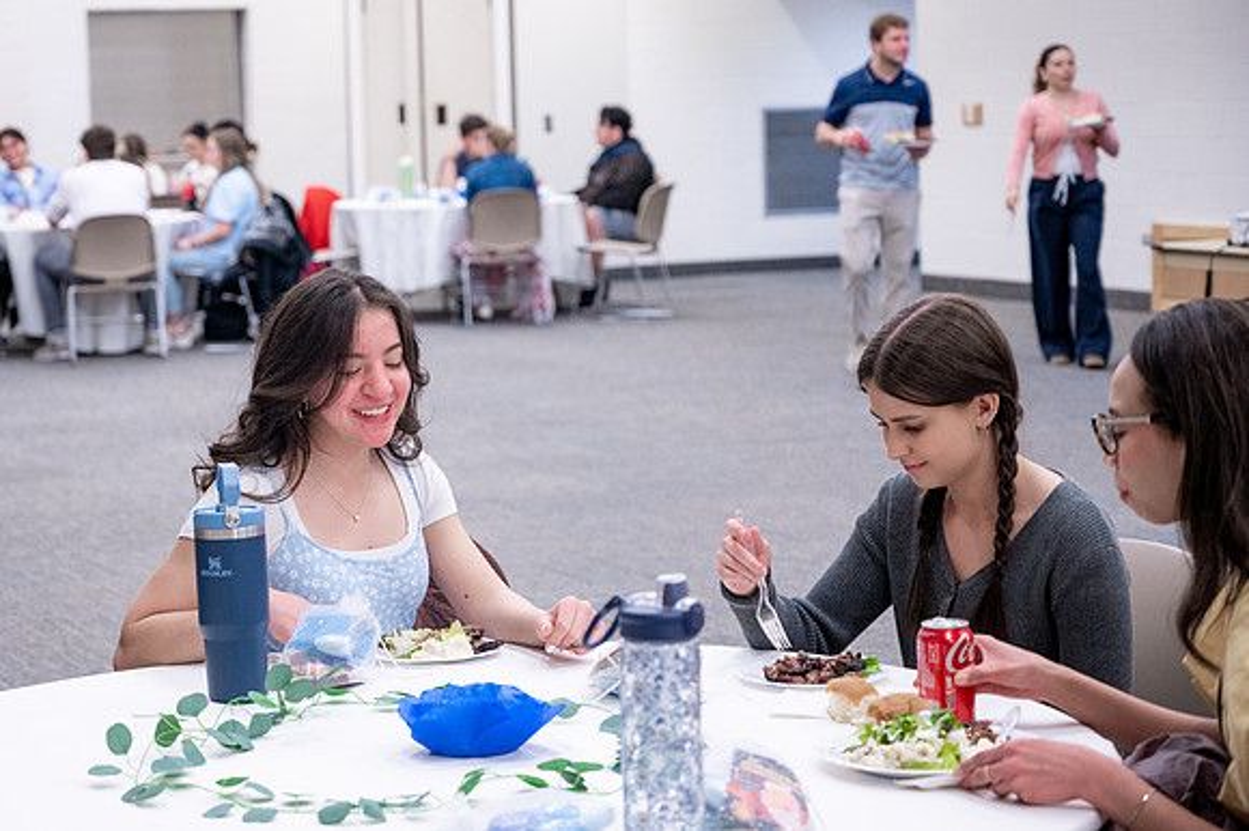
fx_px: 3063
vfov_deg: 15.4
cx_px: 477
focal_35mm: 88
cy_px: 307
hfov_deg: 23.0
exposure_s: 1/200
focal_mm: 70
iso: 1600
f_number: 4
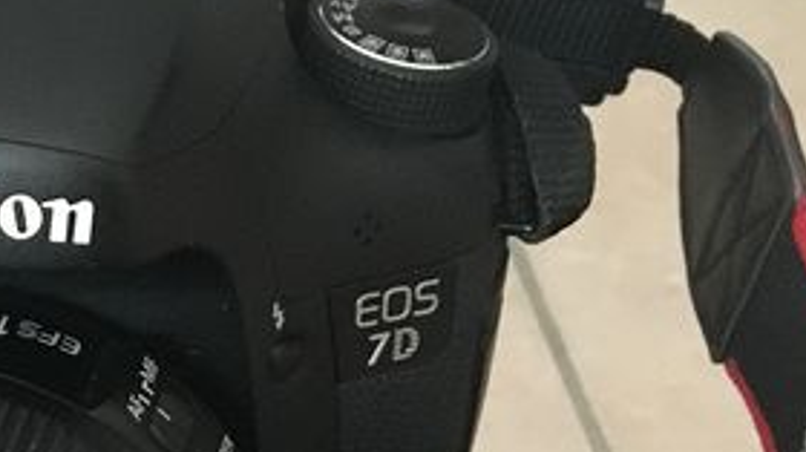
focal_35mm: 113
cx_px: -164
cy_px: 907
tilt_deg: -45.1
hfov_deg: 18.0
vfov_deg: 9.9
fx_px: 2413
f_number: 2.2
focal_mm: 4.15
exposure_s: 1/17
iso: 320
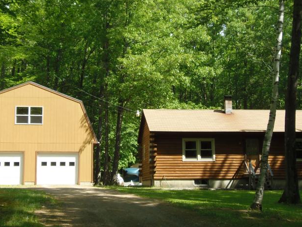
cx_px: 169
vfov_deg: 21.0
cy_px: 101
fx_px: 611
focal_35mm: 70
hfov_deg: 27.7
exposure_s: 1/200
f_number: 3.6
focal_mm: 7.8
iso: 64
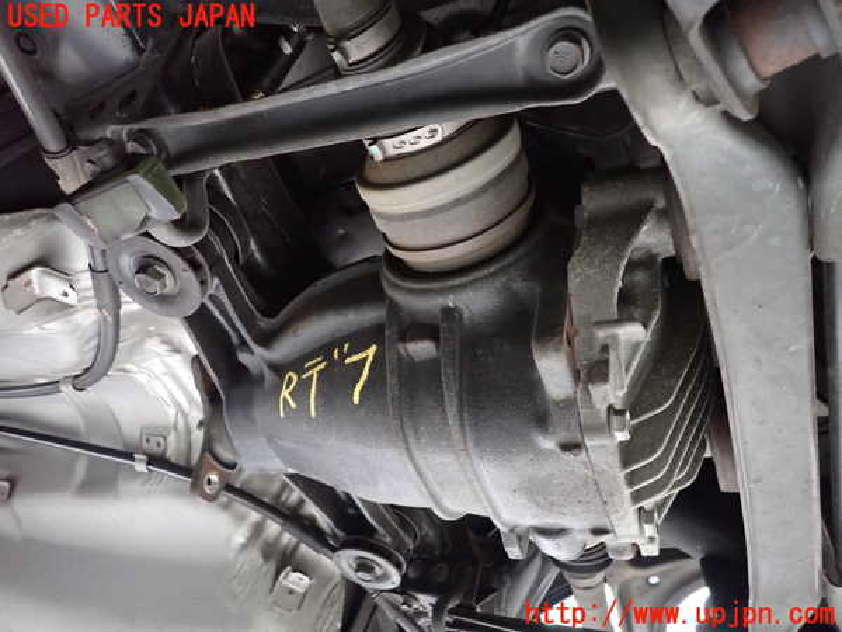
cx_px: 421
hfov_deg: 69.4
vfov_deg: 54.9
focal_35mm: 25
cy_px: 316
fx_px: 608
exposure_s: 1/40
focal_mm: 4.5
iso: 1250
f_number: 2
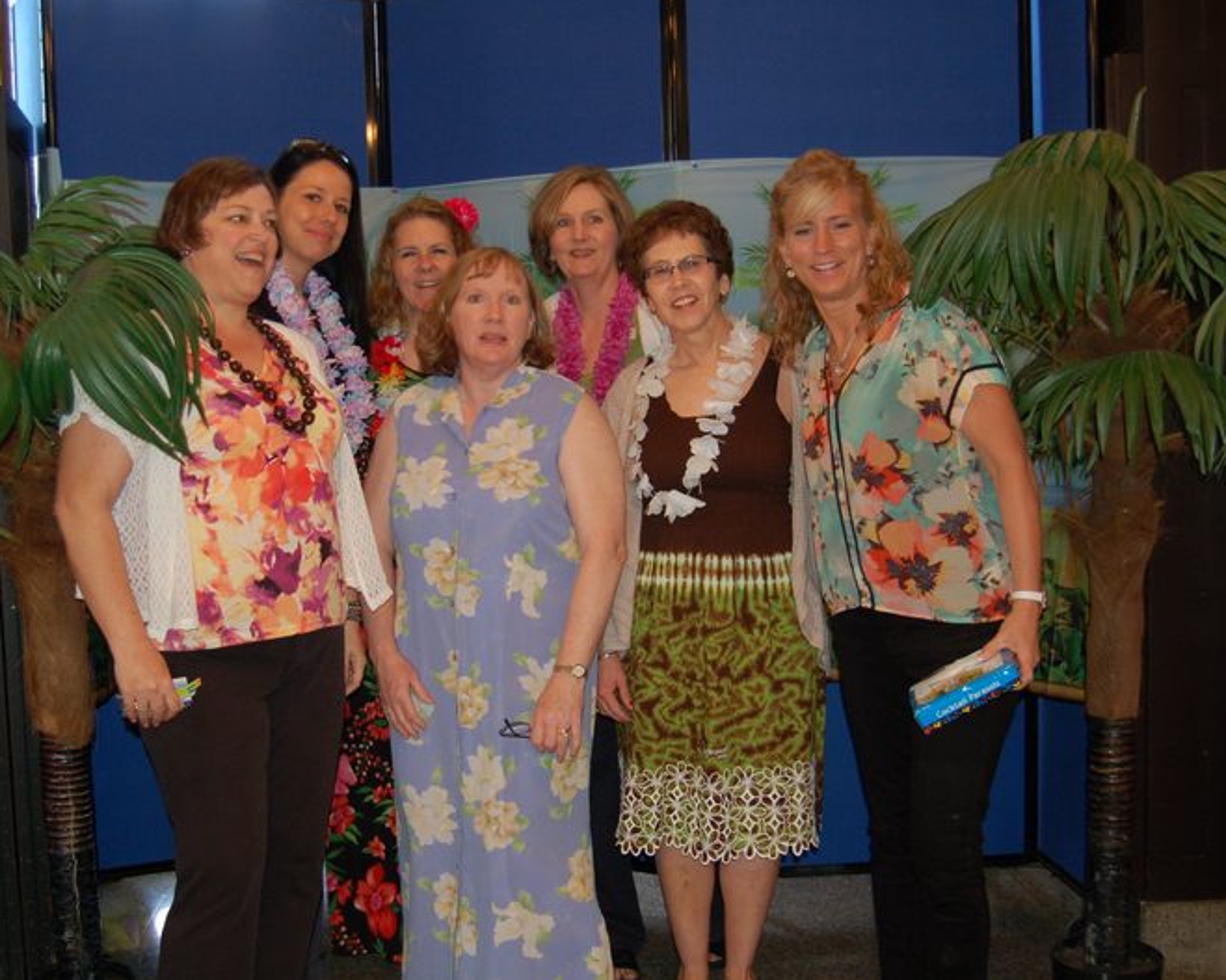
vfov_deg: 36.5
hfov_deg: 44.7
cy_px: 489
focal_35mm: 41
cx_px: 528
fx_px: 1487
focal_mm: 24
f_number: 4
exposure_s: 1/60
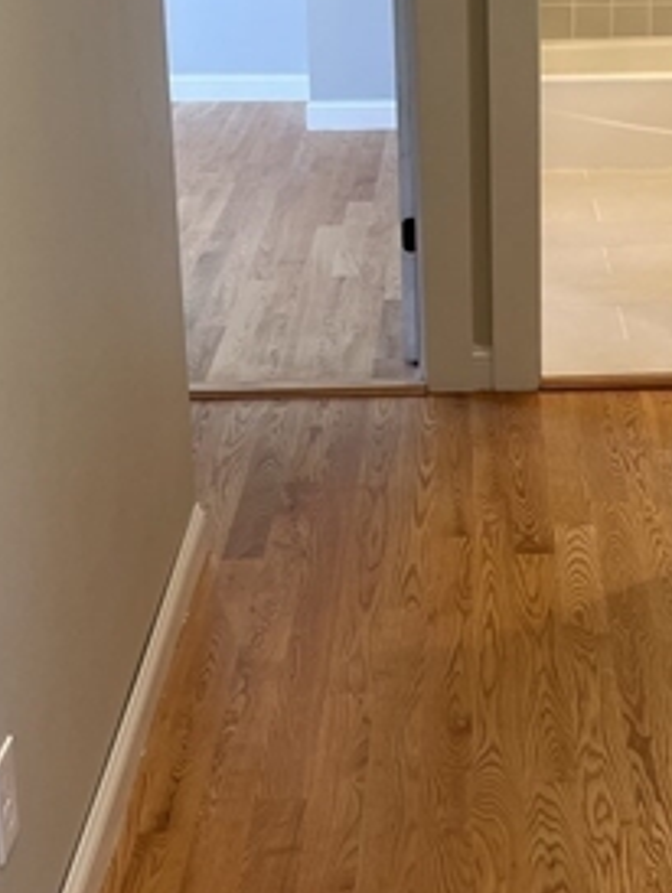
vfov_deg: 27.6
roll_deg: +0.9
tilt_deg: -18.2
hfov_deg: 20.8
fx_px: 1809
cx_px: 525
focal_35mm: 70
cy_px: 313
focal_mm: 5.1
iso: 80
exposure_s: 1/60
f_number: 1.6
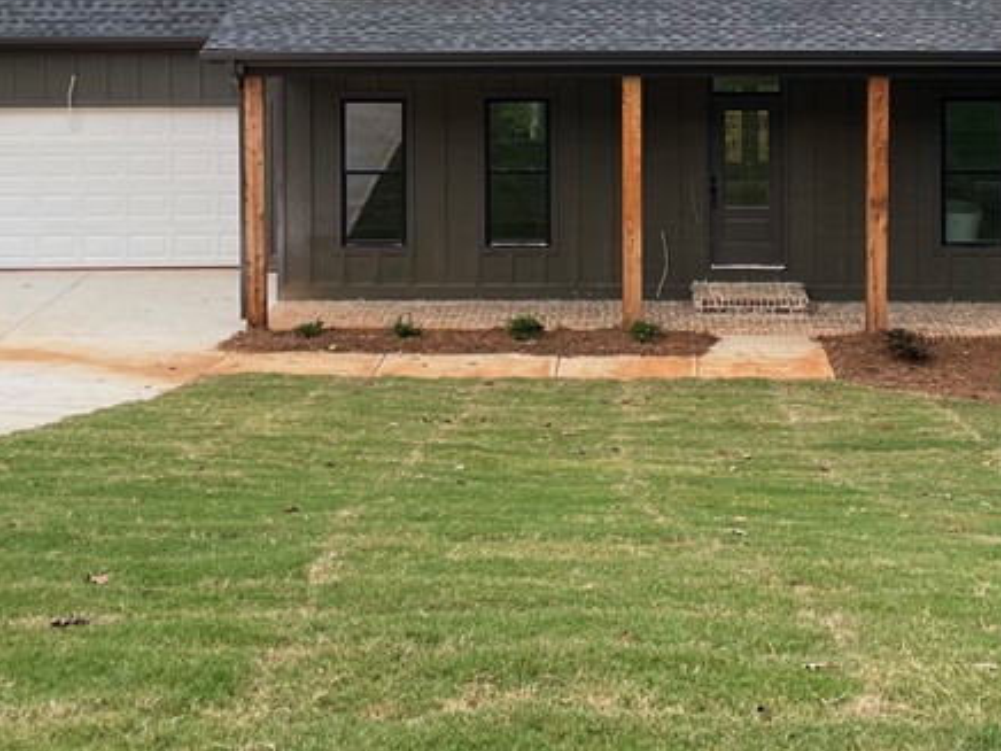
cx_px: 585
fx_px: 1764
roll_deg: +0.8
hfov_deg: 31.6
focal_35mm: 61
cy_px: 37
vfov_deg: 23.2
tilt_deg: -0.7
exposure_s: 1/443
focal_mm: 4.2
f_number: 1.6
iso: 32
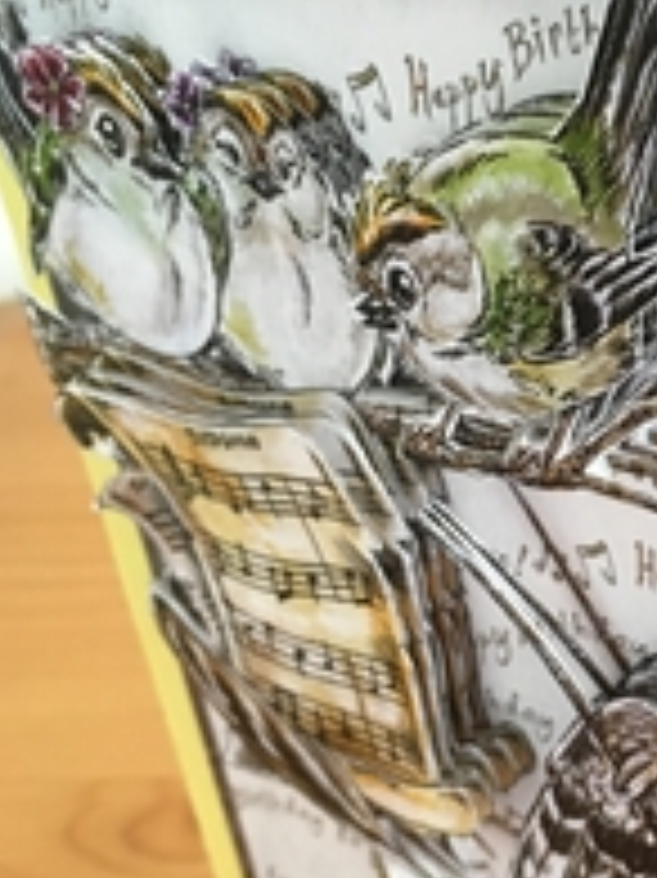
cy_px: 500
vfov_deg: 29.0
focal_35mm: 67
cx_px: 736
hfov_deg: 20.8
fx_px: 1697
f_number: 2.2
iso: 200
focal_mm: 4.15
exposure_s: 1/33
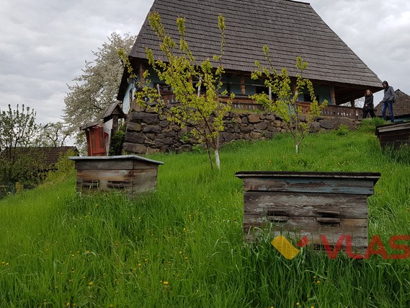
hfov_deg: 56.7
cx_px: 227
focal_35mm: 32
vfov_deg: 44.0
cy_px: 128
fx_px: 379
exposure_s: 1/798
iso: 50
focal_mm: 4.2
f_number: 1.7
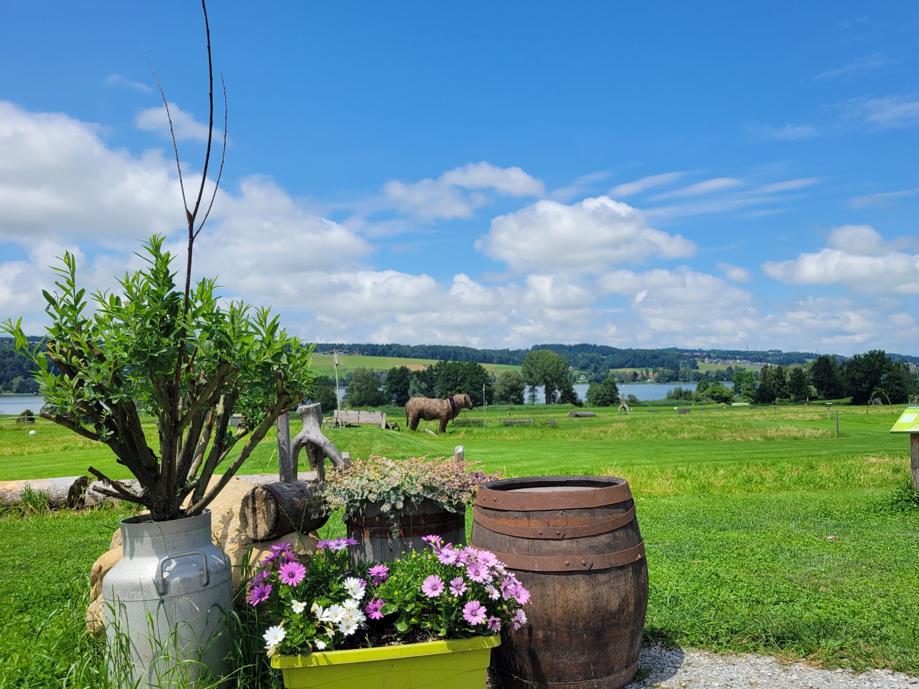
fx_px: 770
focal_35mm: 29
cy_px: 362
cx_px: 504
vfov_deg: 48.2
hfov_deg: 61.5
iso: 40
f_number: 1.8
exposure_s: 1/2929
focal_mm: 5.4
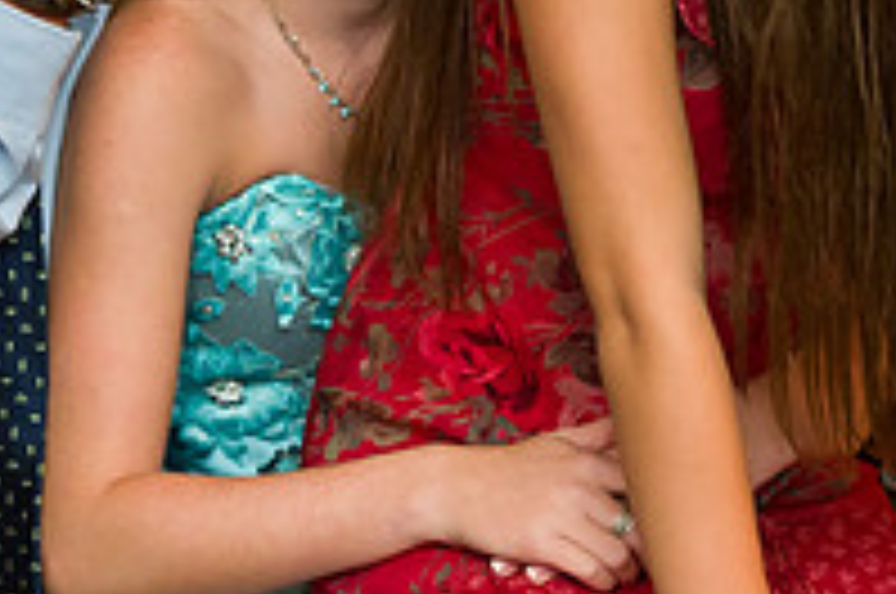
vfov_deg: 4.5
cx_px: 342
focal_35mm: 306
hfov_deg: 6.7
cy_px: -184
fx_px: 7604
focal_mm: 105
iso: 1600
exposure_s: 1/125
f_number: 3.2
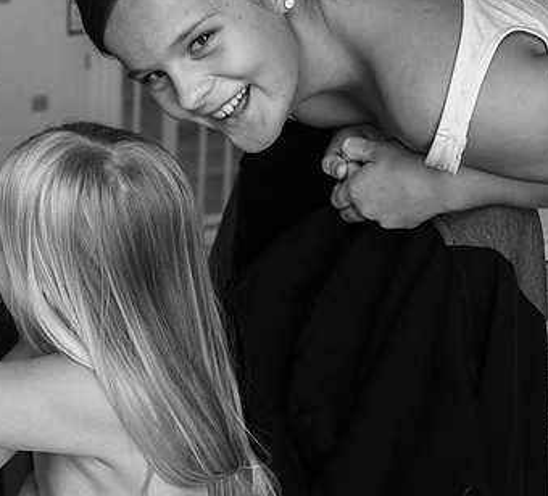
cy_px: 35
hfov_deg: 21.1
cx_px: 248
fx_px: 1470
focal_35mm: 86
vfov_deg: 18.8
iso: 100
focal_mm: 35
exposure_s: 1/160
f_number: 3.2
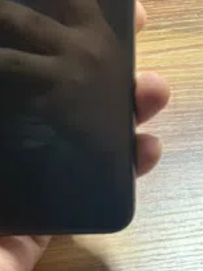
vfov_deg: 18.8
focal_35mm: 102
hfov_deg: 14.5
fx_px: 798
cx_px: 92
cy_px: 13
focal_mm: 5.96
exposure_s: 1/34
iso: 160
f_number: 1.6
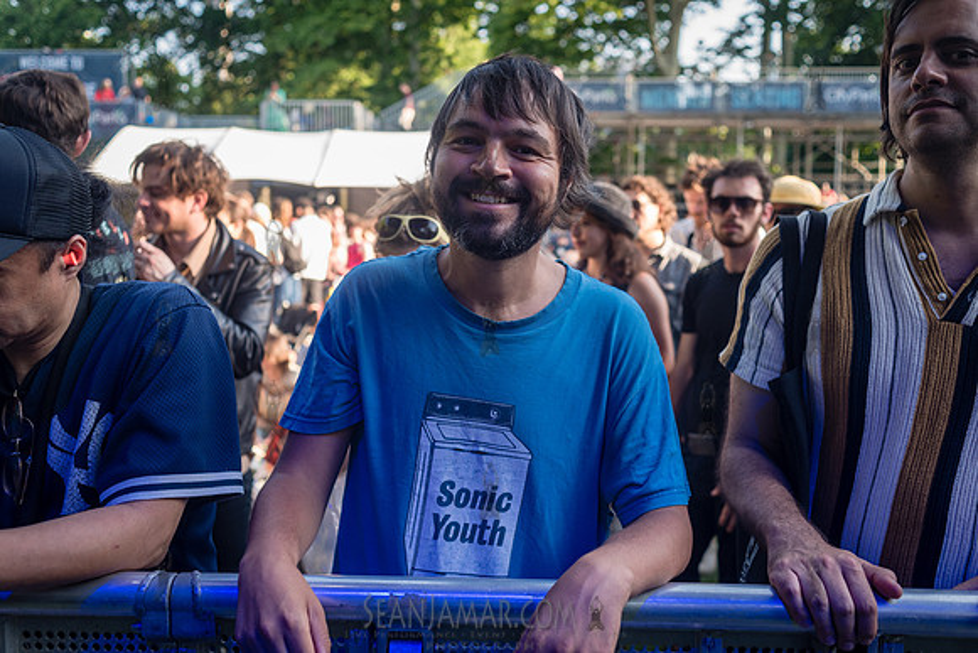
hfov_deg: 54.4
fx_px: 951
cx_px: 489
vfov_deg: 37.9
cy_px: 326
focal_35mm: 35
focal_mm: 35
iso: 320
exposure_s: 1/400
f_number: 3.5
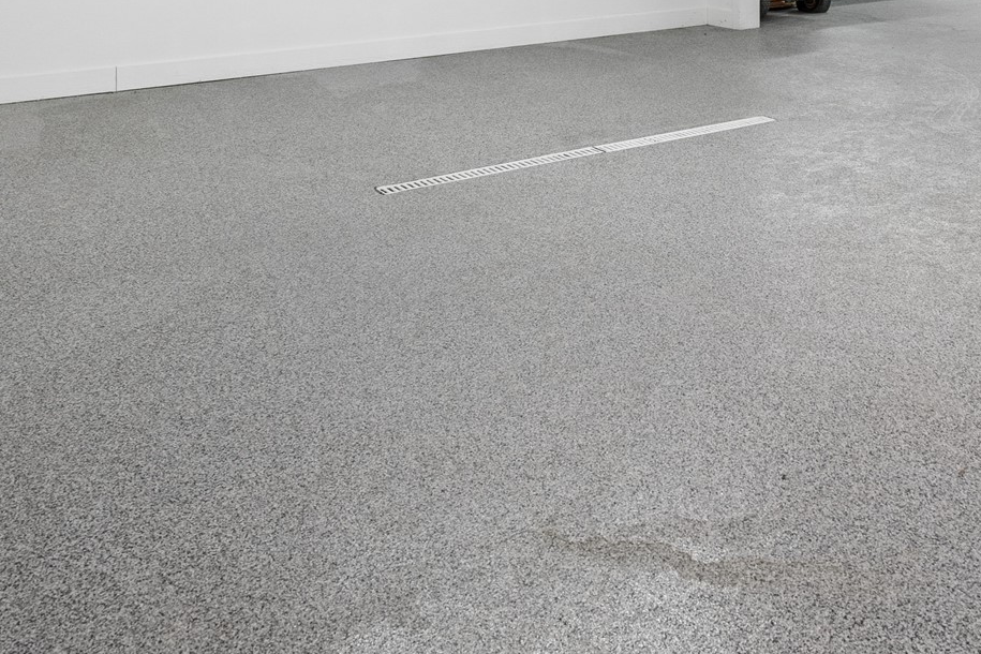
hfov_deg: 48.6
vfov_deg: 30.3
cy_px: -112
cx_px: 745
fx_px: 1035
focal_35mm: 38
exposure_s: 1/25
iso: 800
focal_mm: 16
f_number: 9
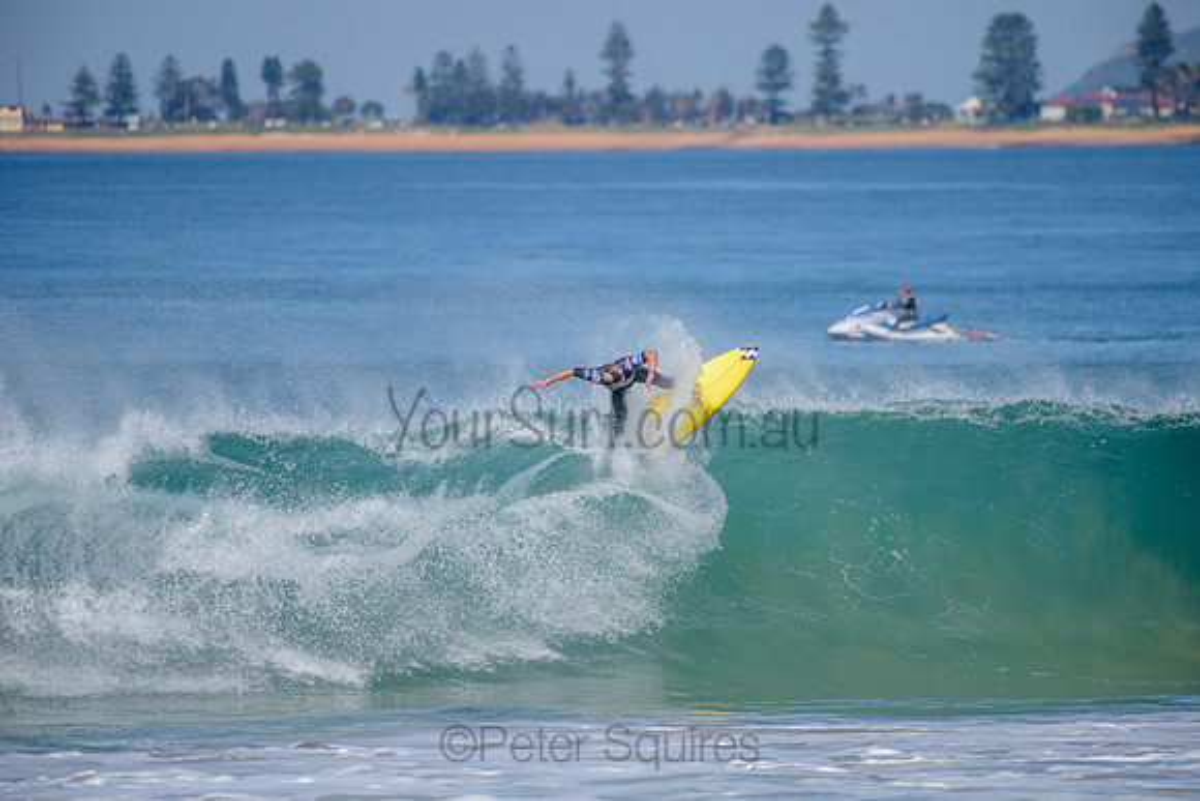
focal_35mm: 500
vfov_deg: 2.8
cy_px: 400
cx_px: 600
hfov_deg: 4.1
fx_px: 16670
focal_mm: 500
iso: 160
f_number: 5.6
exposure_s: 1/2000
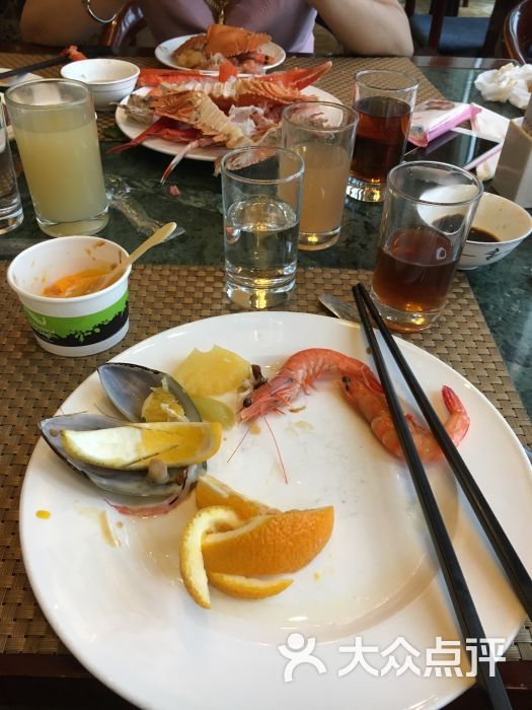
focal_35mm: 29
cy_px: 355
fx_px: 594
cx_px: 266
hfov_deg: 48.2
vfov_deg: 61.7
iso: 125
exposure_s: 1/33
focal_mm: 4.15
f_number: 2.2
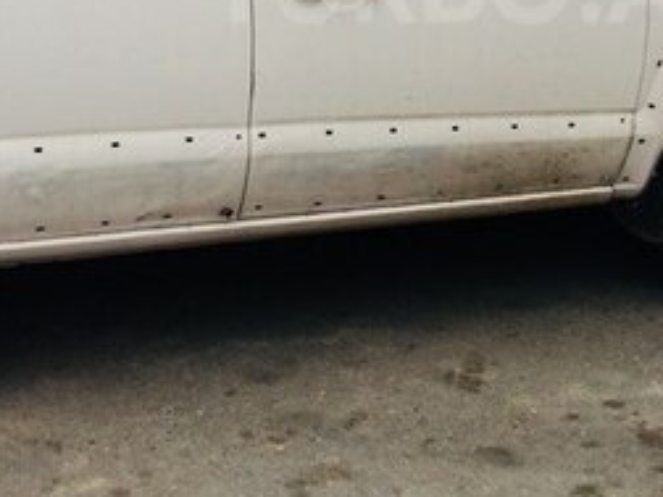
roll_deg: -4.6
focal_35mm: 76
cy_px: -17
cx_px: 479
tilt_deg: -9.2
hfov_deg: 25.4
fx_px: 1456
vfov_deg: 18.8
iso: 32
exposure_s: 1/461
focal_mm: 4.15
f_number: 2.2
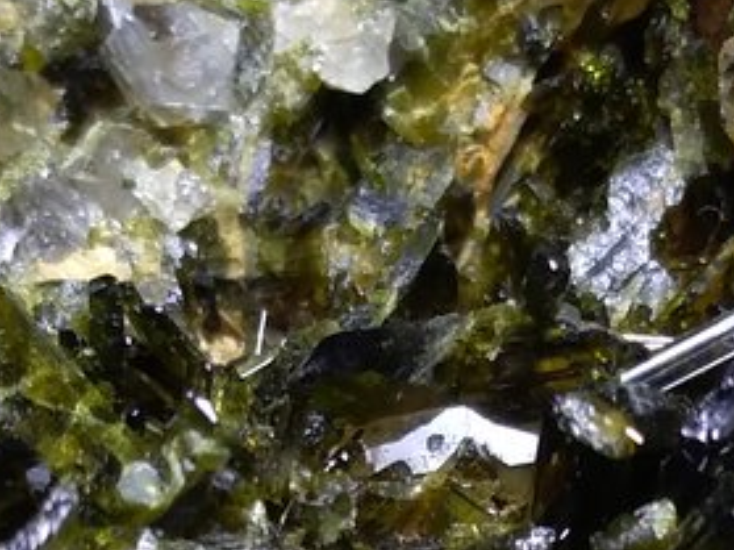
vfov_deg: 9.8
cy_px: 618
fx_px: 3158
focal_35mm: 149
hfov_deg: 13.3
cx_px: 300
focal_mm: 3.54
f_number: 2
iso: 187
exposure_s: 1/120
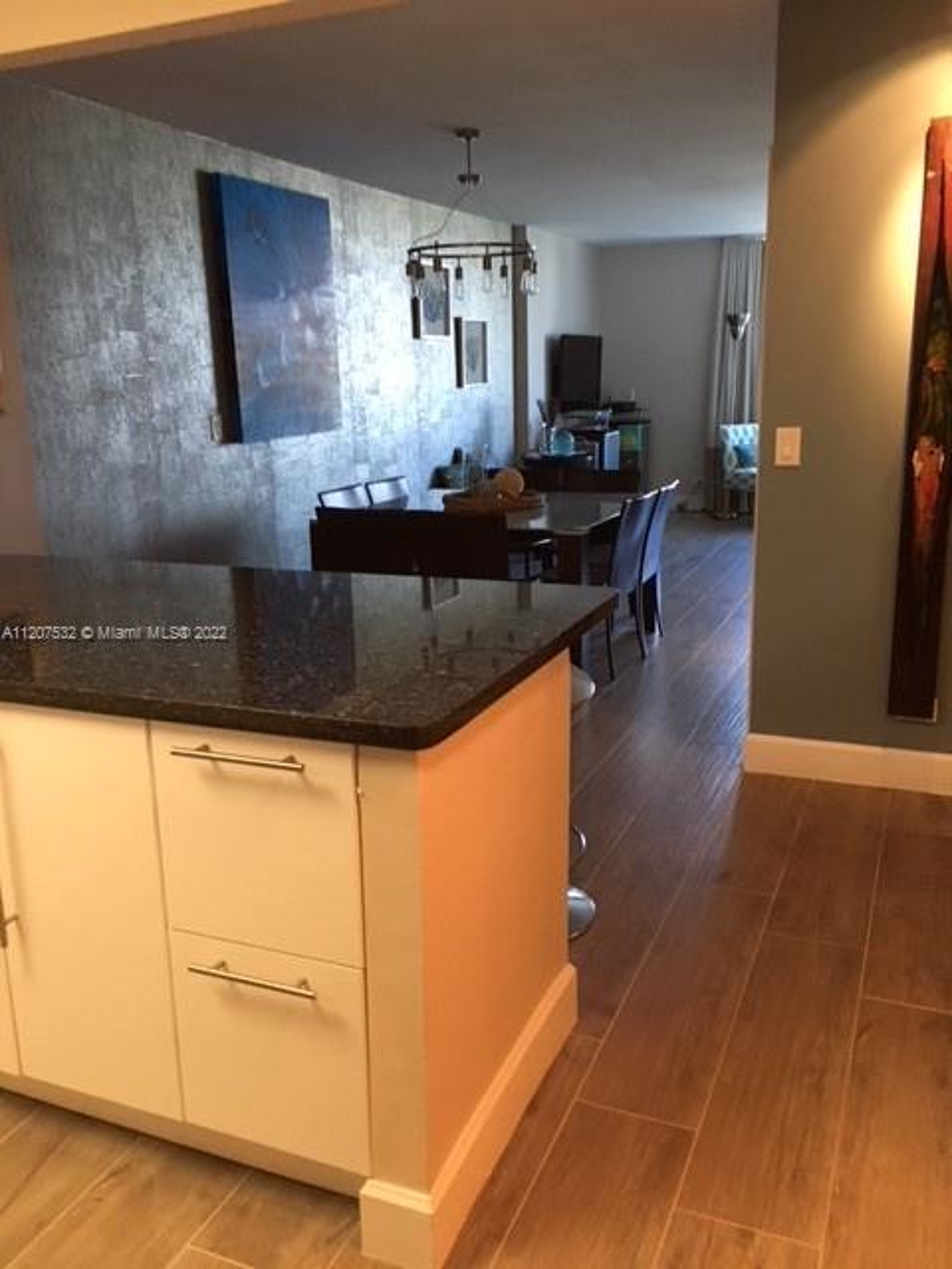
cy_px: 634
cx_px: 476
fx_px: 1063
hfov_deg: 48.2
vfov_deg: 61.7
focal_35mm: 29
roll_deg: +1.6
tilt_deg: -14.8
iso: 160
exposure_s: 1/30
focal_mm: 4.15
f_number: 2.2
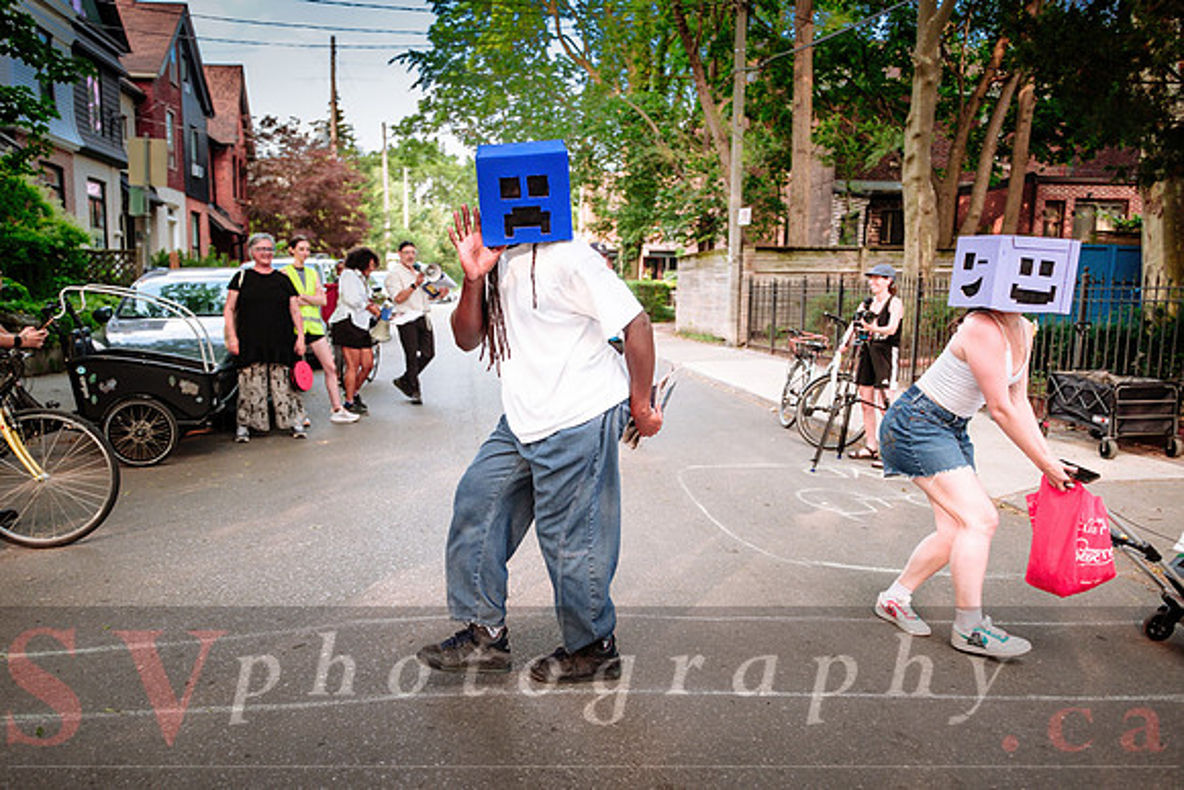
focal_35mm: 27
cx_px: 579
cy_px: 395
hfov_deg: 67.3
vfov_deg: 47.9
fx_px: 889
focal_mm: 17
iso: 500
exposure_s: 1/500
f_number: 1.8
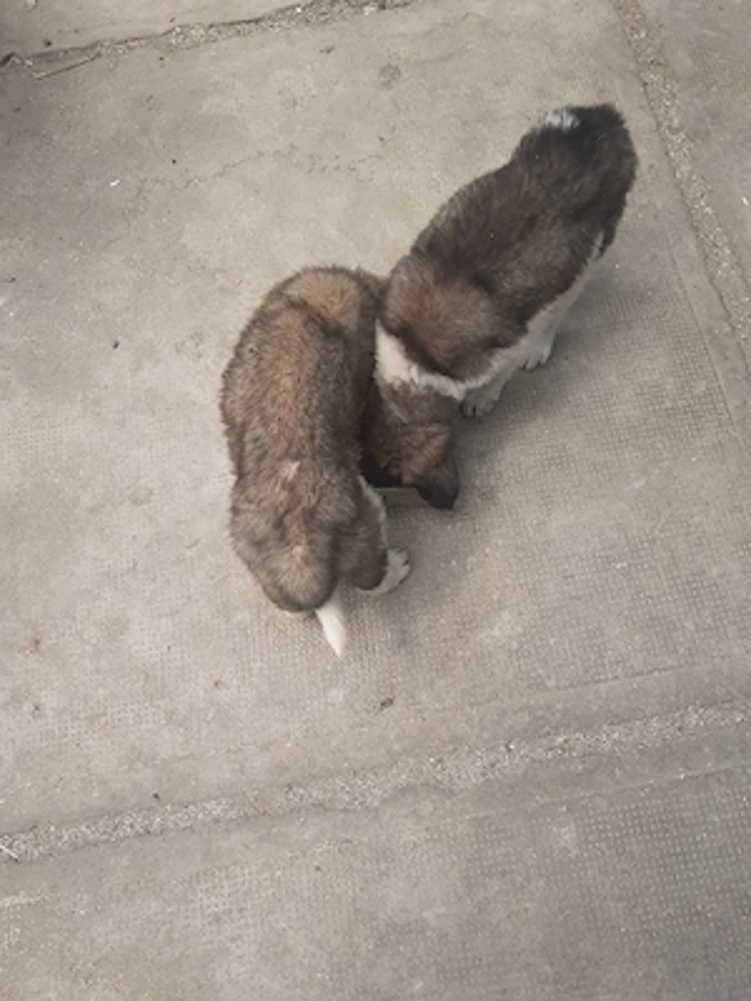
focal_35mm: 27
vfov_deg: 65.3
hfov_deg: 51.4
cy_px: 500
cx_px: 376
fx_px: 781
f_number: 1.9
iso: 40
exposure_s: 1/182
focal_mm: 3.6
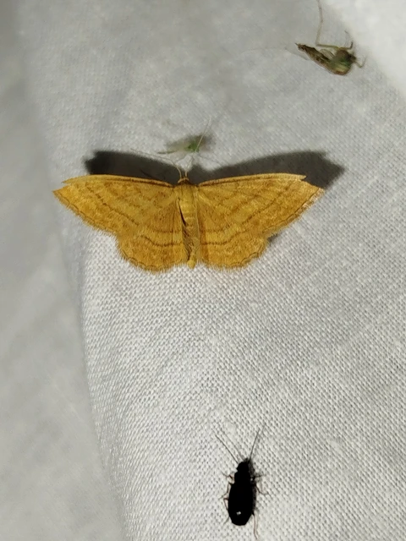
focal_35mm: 67
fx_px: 1048
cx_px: 203
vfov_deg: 29.0
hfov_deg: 21.9
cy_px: 270
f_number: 1.7
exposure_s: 1/50
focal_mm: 5.31
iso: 64
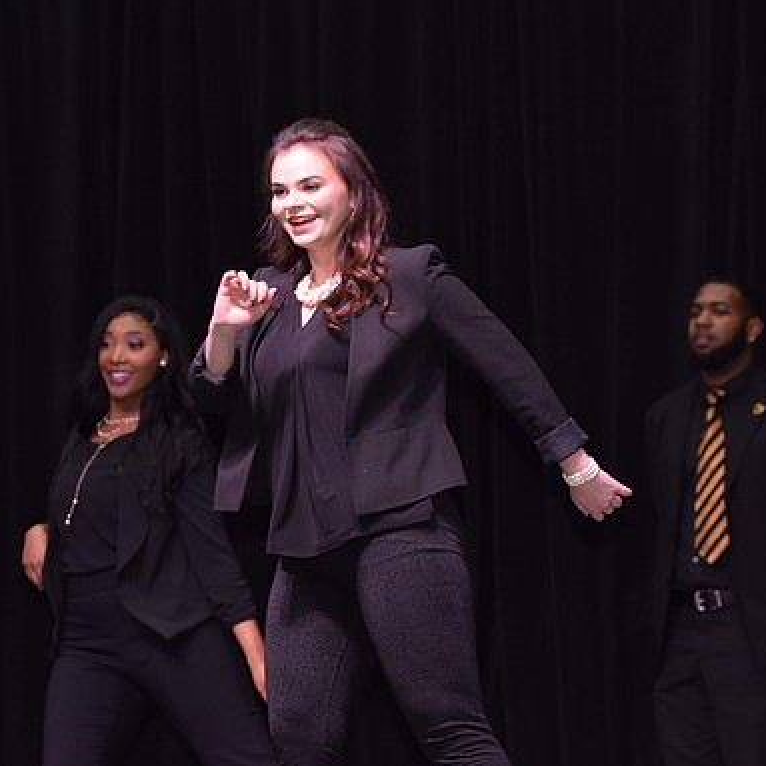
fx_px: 5073
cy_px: 383
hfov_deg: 8.6
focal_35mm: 203
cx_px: 352
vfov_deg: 8.6
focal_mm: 105
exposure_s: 1/125
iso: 800
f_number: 4
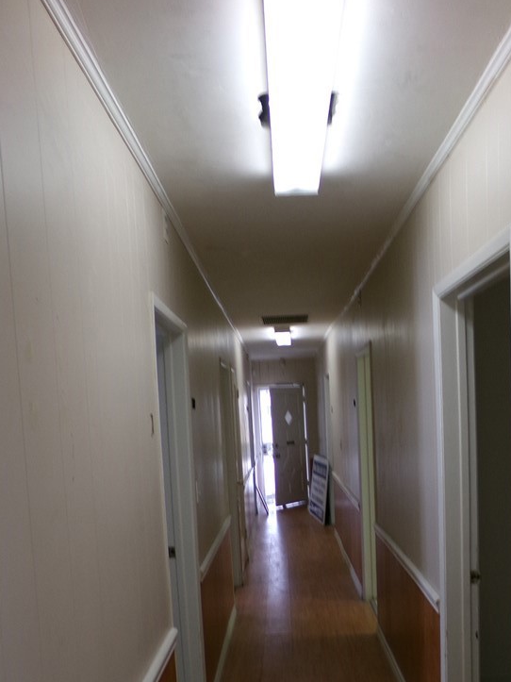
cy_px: 463
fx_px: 669
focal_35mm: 34
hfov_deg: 41.7
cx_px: 294
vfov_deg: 52.8
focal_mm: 4.3
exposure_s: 1/34
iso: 149
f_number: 3.7
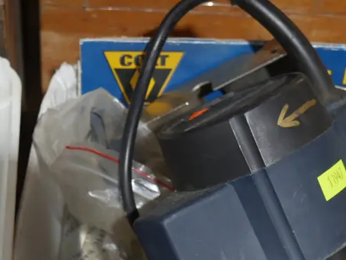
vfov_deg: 14.1
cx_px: 323
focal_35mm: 103
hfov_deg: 18.7
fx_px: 1030
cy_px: 274
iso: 1000
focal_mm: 23
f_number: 5.1
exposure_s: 1/60
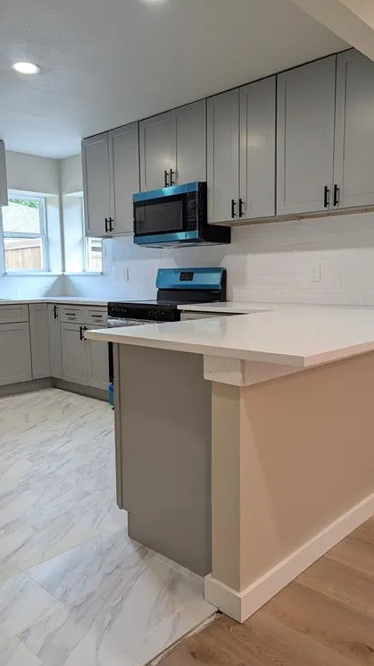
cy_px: 339
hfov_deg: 42.9
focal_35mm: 27
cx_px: 175
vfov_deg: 69.9
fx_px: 476
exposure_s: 1/30
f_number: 1.68
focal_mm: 6.9
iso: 26
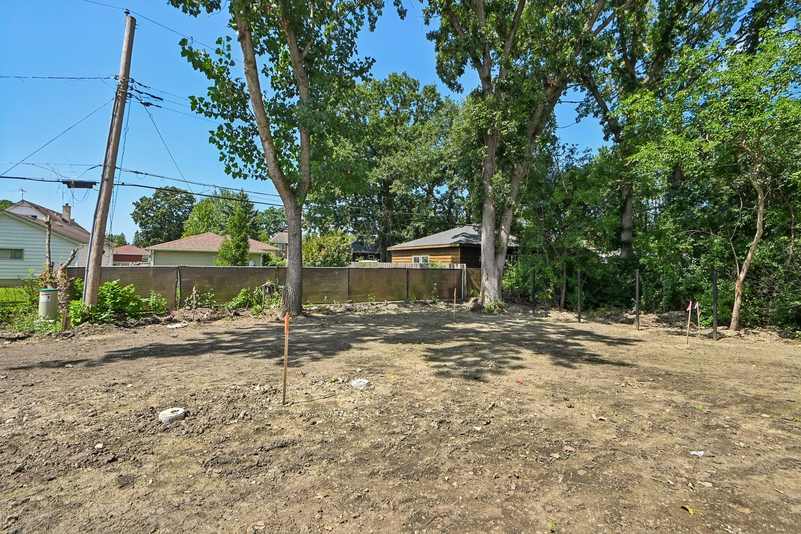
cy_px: 267
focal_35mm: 16
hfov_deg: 96.7
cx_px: 400
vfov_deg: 73.7
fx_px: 356
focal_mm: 16
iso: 400
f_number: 13
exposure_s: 1/200
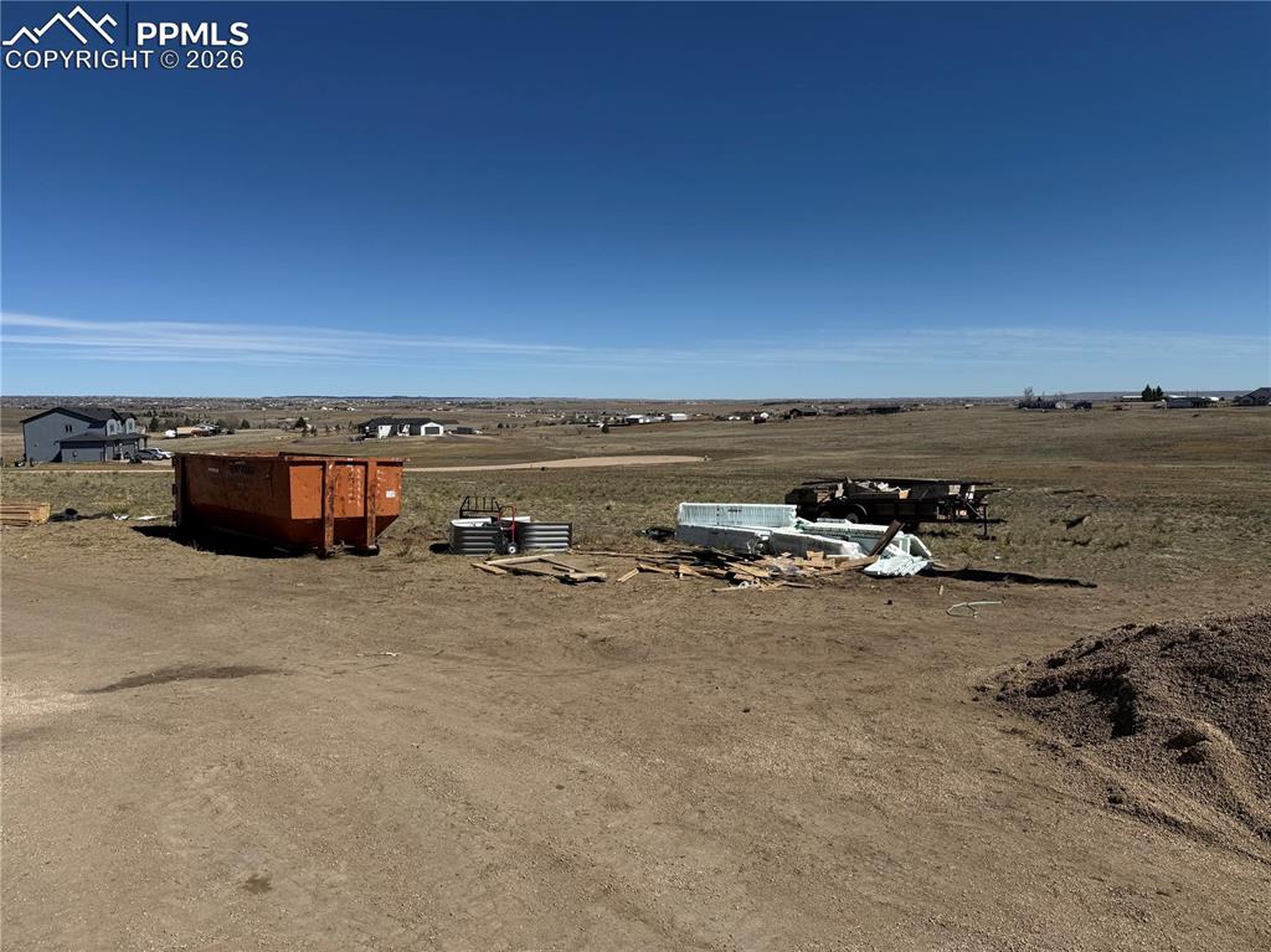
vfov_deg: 56.8
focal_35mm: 24
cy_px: 476
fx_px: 881
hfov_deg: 71.6
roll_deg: +0.5
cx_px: 636
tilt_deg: -4.1
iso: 80
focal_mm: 6.76
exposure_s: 1/8130
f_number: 1.78
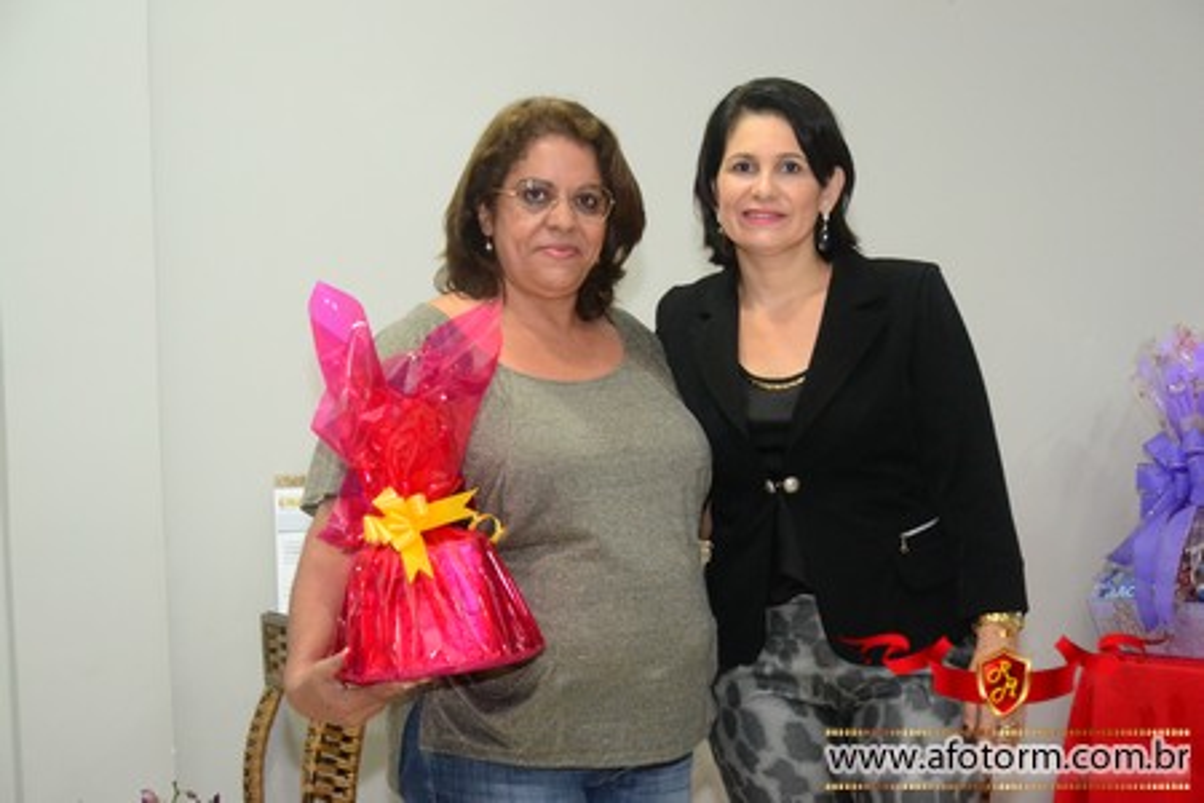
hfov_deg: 27.0
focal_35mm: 75
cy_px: 402
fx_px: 2508
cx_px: 602
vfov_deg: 18.2
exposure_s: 1/100
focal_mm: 50
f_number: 5.6
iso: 3200
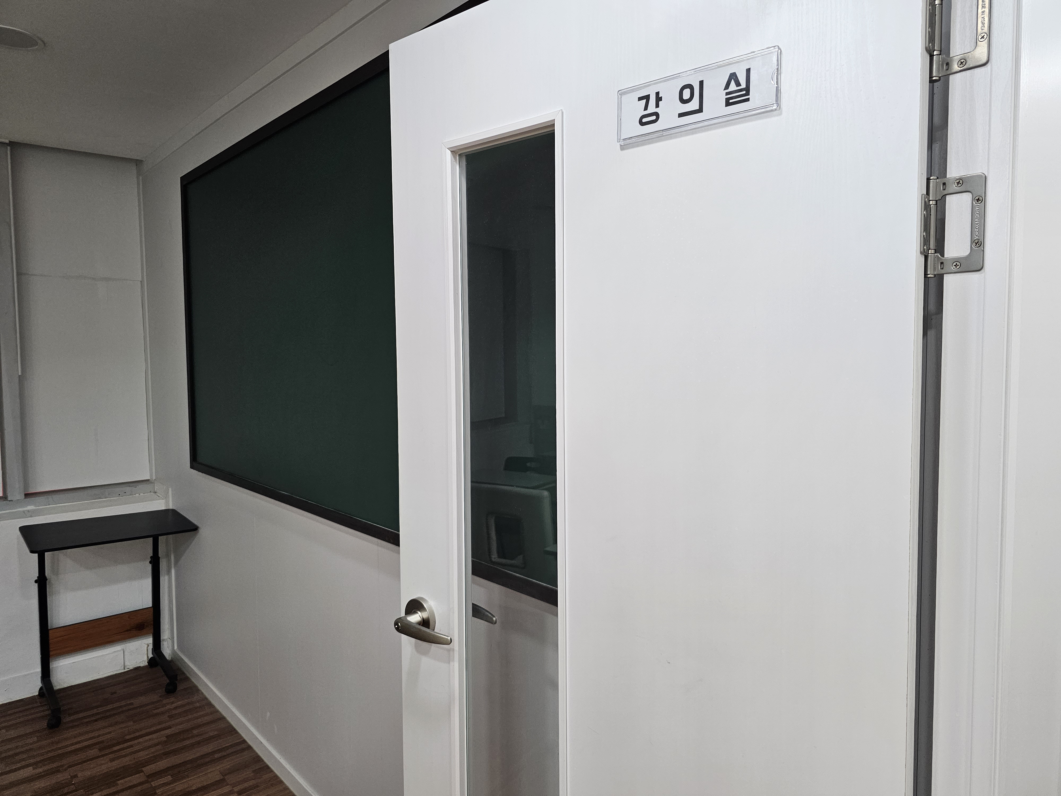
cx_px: 530
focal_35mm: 23
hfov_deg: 73.9
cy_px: 398
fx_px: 705
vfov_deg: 58.9
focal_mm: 6.3
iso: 200
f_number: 1.7
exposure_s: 1/120
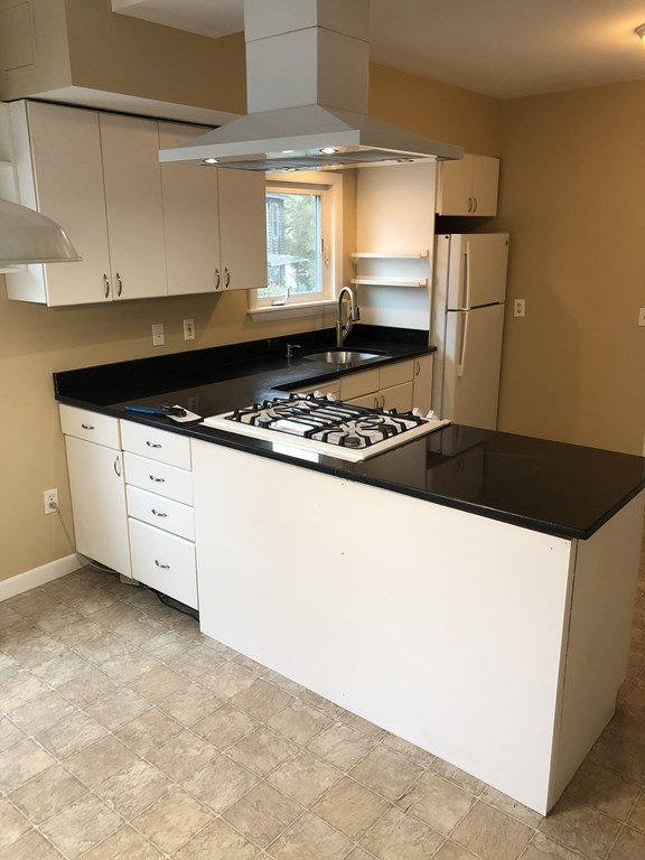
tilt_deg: -14.2
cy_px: 430
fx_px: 696
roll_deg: +0.1
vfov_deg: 63.4
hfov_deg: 49.7
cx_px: 322
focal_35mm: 28
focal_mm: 3.99
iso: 32
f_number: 1.8
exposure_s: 1/30
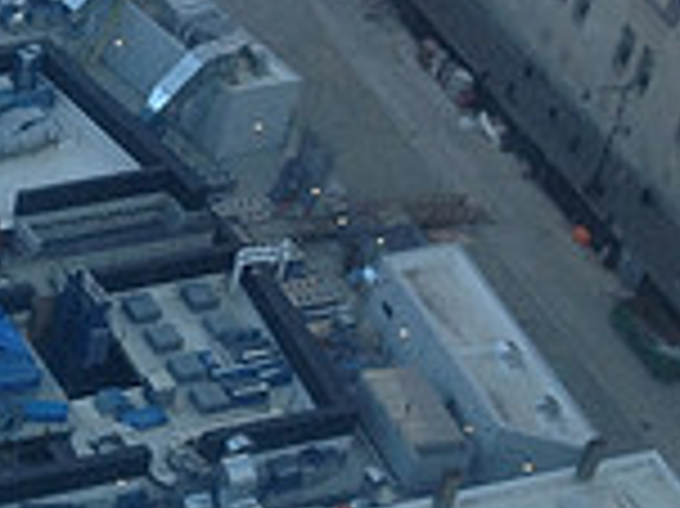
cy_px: 371
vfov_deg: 11.0
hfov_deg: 13.5
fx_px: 2630
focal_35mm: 134
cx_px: -464
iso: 80
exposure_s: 1/120
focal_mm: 4.28
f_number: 2.4
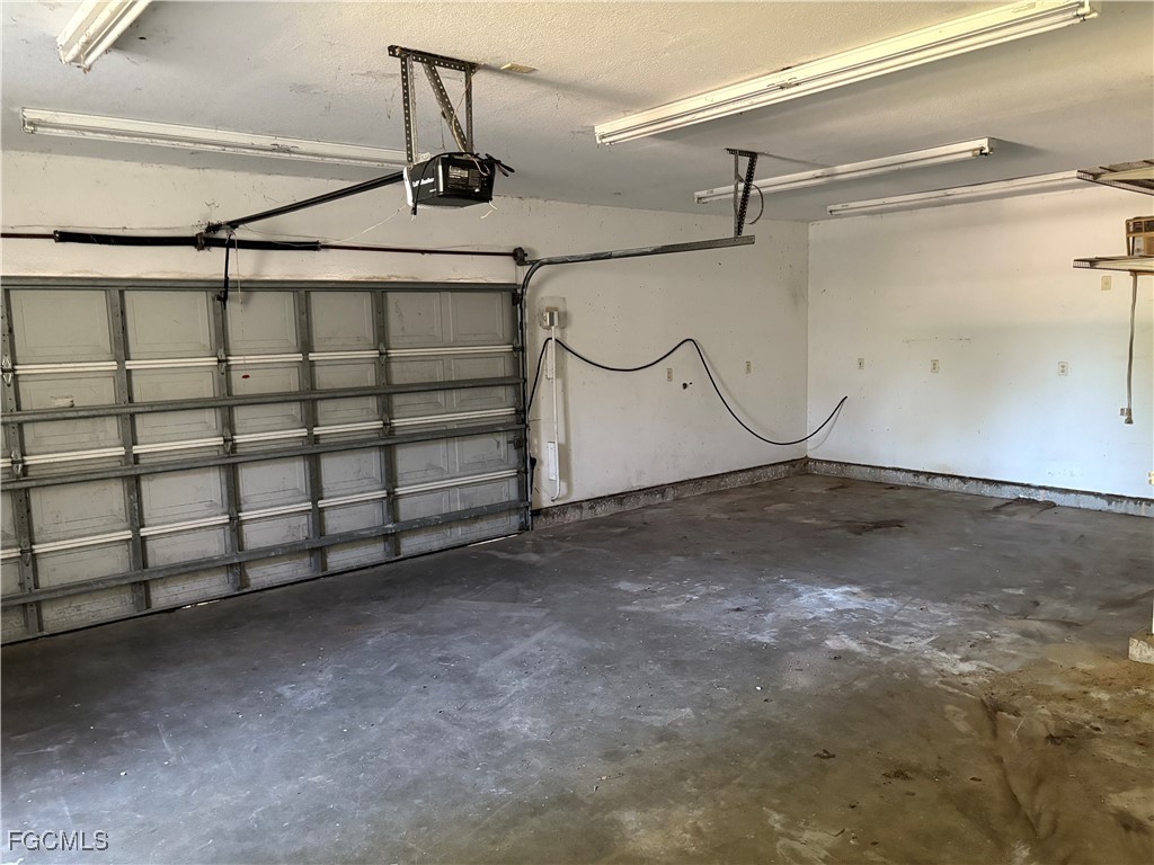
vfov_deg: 53.1
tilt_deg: -7.3
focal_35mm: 26
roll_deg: +1.8
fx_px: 867
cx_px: 577
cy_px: 432
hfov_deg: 67.3
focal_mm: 5.96
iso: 640
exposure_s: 1/33
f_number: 1.6
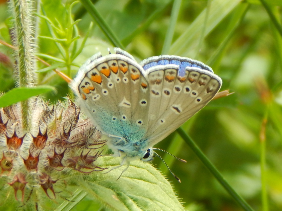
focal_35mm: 280
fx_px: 2282
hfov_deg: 7.1
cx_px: 141
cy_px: 106
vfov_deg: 5.3
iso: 125
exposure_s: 1/200
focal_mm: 50.1
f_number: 5.7
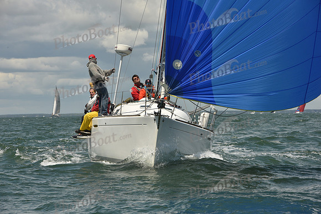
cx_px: 160
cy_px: 107
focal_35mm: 190
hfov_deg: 10.8
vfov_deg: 7.2
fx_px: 1694
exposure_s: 1/800
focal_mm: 190
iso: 320
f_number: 14
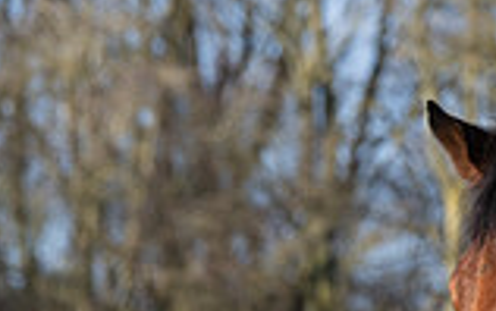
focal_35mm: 562
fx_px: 7602
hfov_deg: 3.7
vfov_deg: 2.3
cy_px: 495
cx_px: 766
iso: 400
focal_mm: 150
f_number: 5
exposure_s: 1/1250
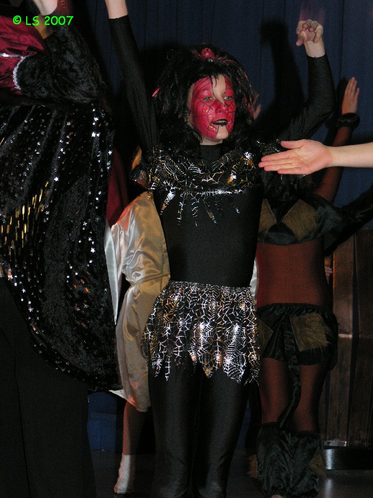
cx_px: 186
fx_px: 1825
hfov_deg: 11.7
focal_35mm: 127
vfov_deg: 15.5
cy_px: 249
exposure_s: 1/60.1
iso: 200
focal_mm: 32.4
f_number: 4.3
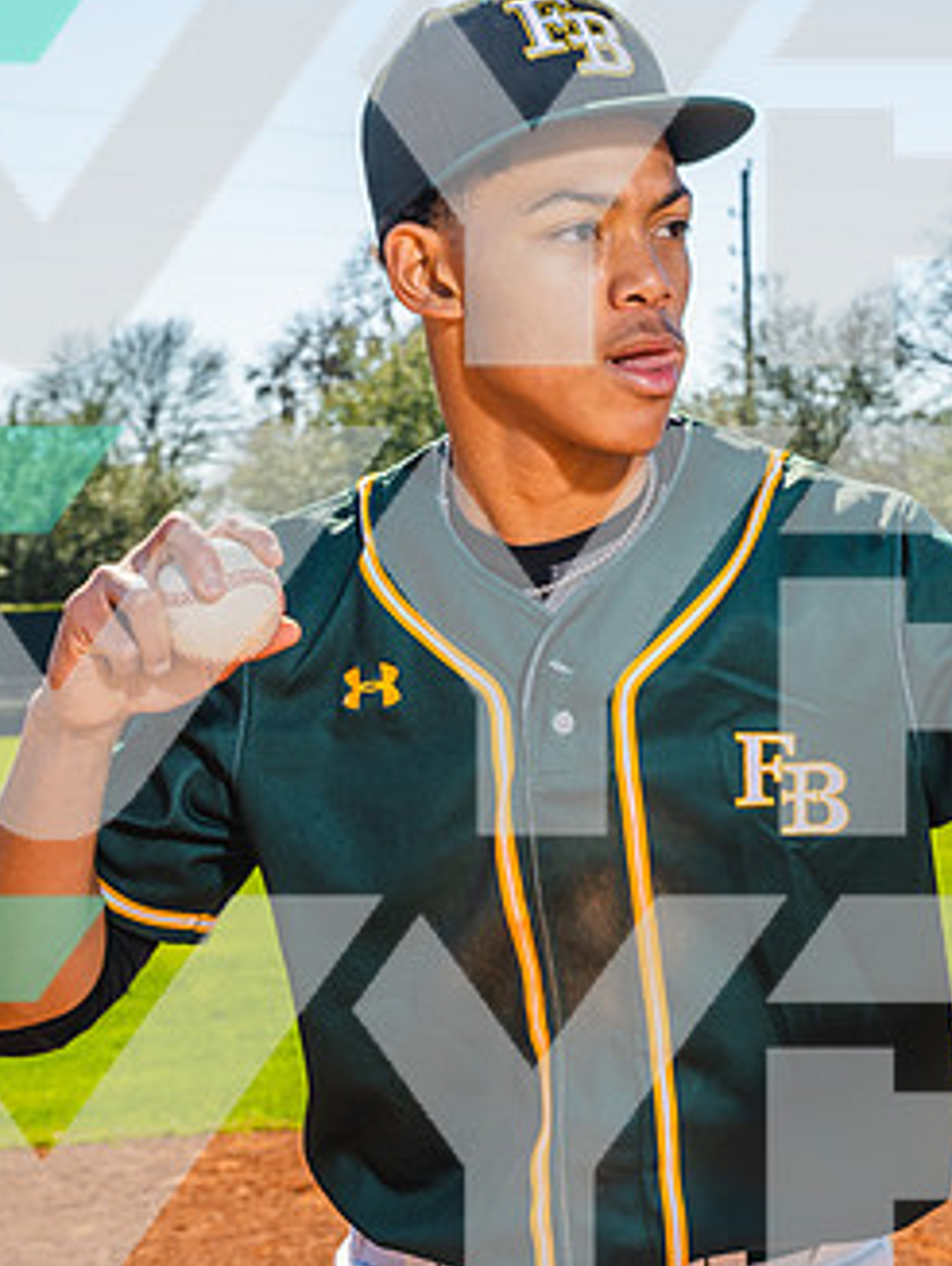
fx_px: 3367
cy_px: 633
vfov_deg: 21.3
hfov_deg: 16.0
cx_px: 704
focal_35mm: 92
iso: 100
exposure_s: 1/125
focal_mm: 54
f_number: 9
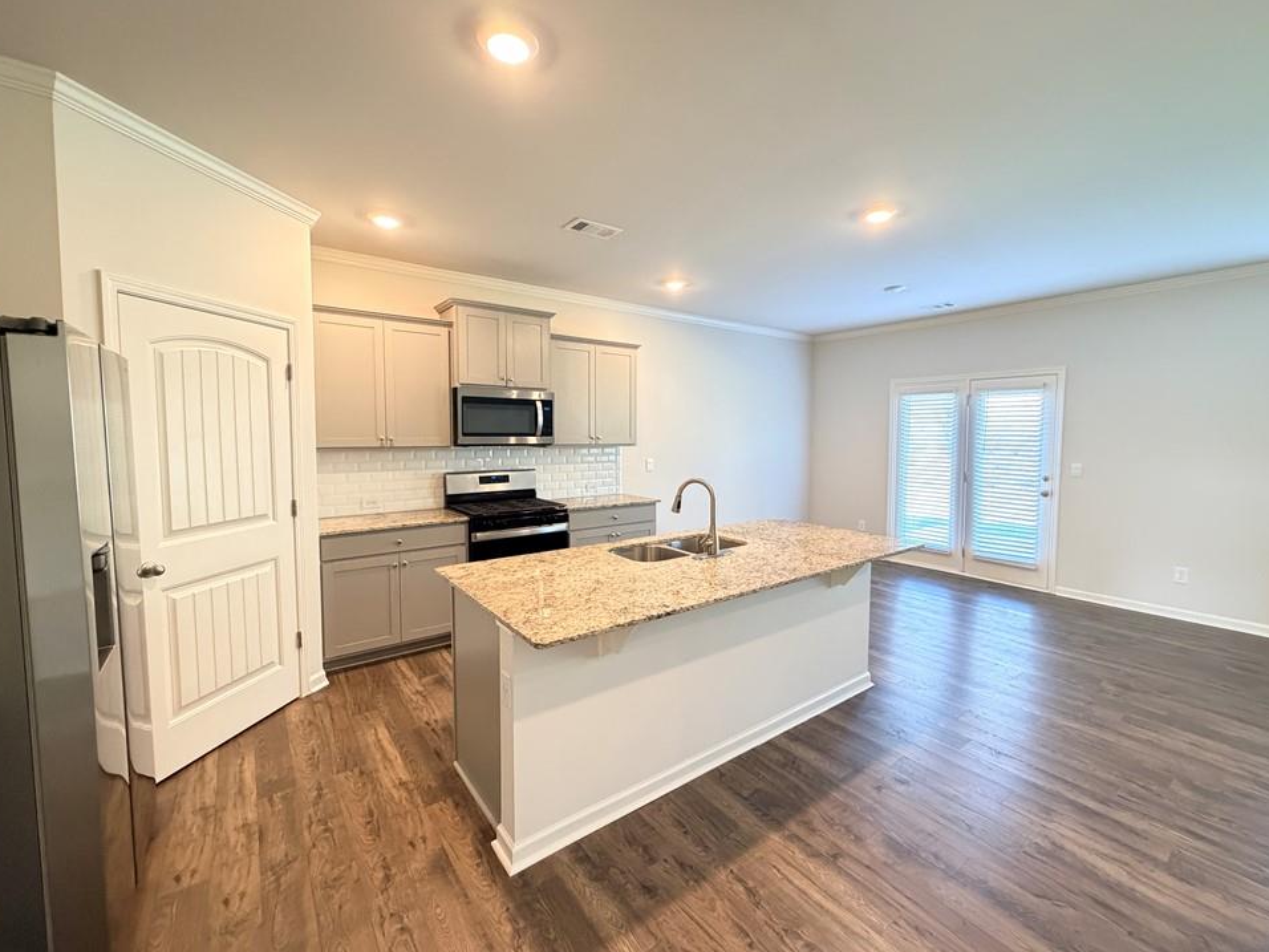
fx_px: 550
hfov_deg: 98.1
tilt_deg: -3.5
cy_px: 463
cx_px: 661
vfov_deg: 81.7
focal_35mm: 15
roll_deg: +0.0
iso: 640
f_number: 2.2
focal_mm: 2.22
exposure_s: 1/60
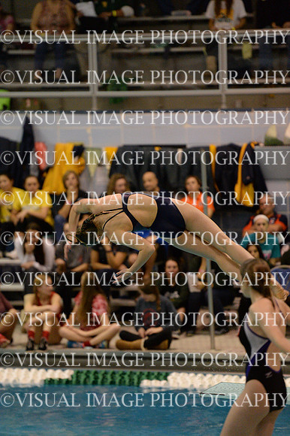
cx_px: 145
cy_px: 218
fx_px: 2419
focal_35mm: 200
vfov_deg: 10.3
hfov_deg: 6.9
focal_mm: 200
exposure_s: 1/500
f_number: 2.8
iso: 8000
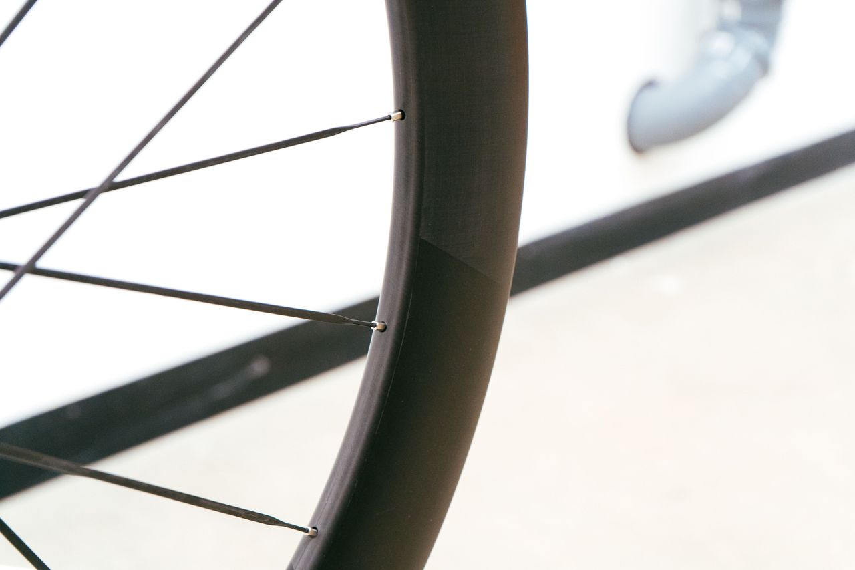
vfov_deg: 19.5
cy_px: 285
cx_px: 428
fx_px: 1662
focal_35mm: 70
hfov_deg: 28.8
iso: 2500
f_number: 7.1
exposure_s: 1/125
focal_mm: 70
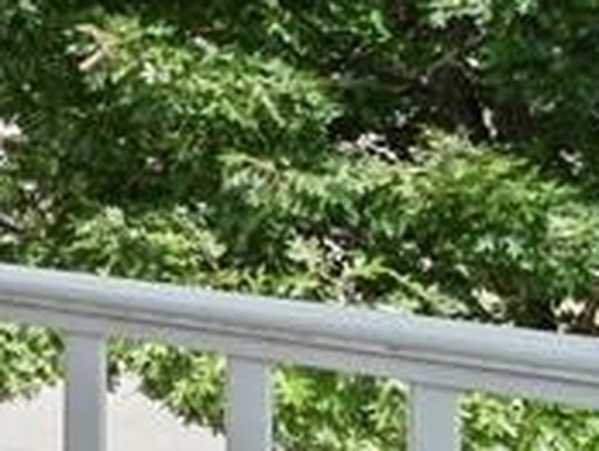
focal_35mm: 79
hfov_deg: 12.7
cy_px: -14
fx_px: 1369
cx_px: -1060
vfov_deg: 18.2
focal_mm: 14
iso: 200
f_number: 9
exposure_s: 1/5
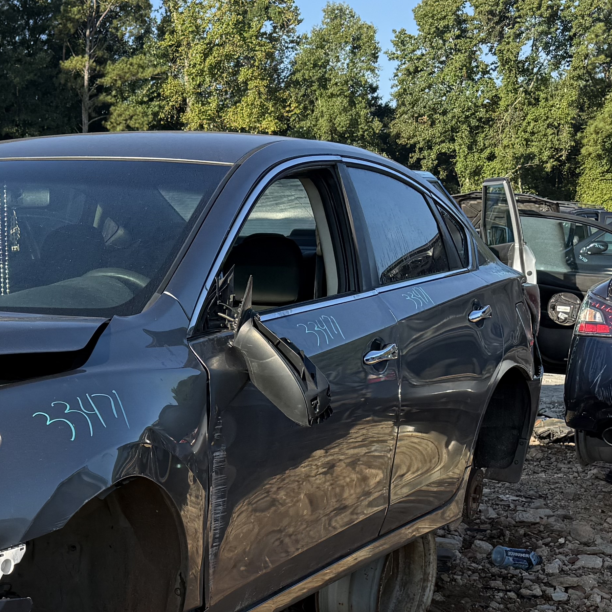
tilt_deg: -6.6
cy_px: 462
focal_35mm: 65
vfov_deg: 26.1
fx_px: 1300
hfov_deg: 24.3
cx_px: -99
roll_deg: +3.9
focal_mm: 6.76
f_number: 1.78
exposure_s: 1/1653
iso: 80
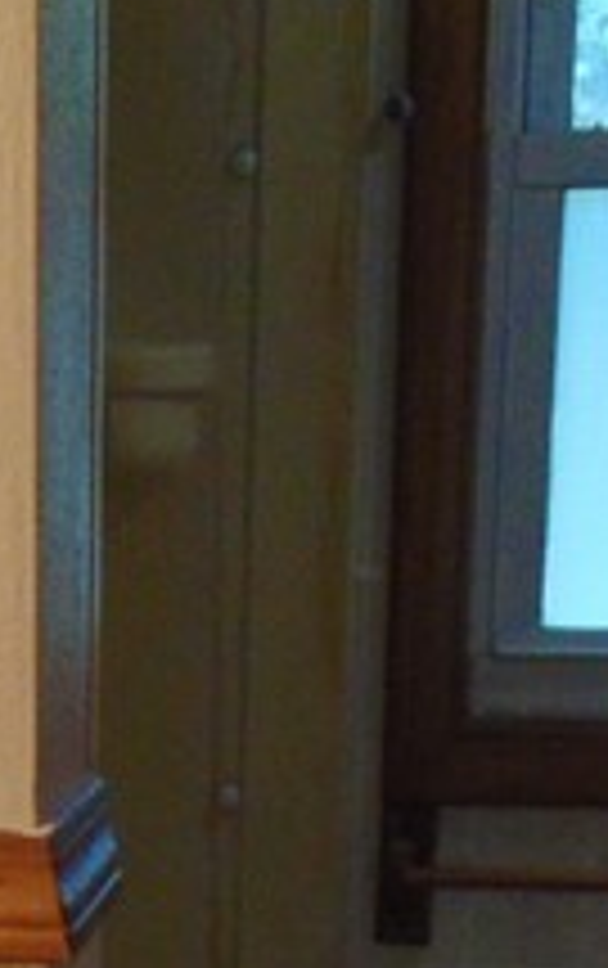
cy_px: 1414
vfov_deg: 15.4
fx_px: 3329
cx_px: -266
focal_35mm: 126
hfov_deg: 10.1
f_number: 3
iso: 160
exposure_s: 1/30
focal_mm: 4.5
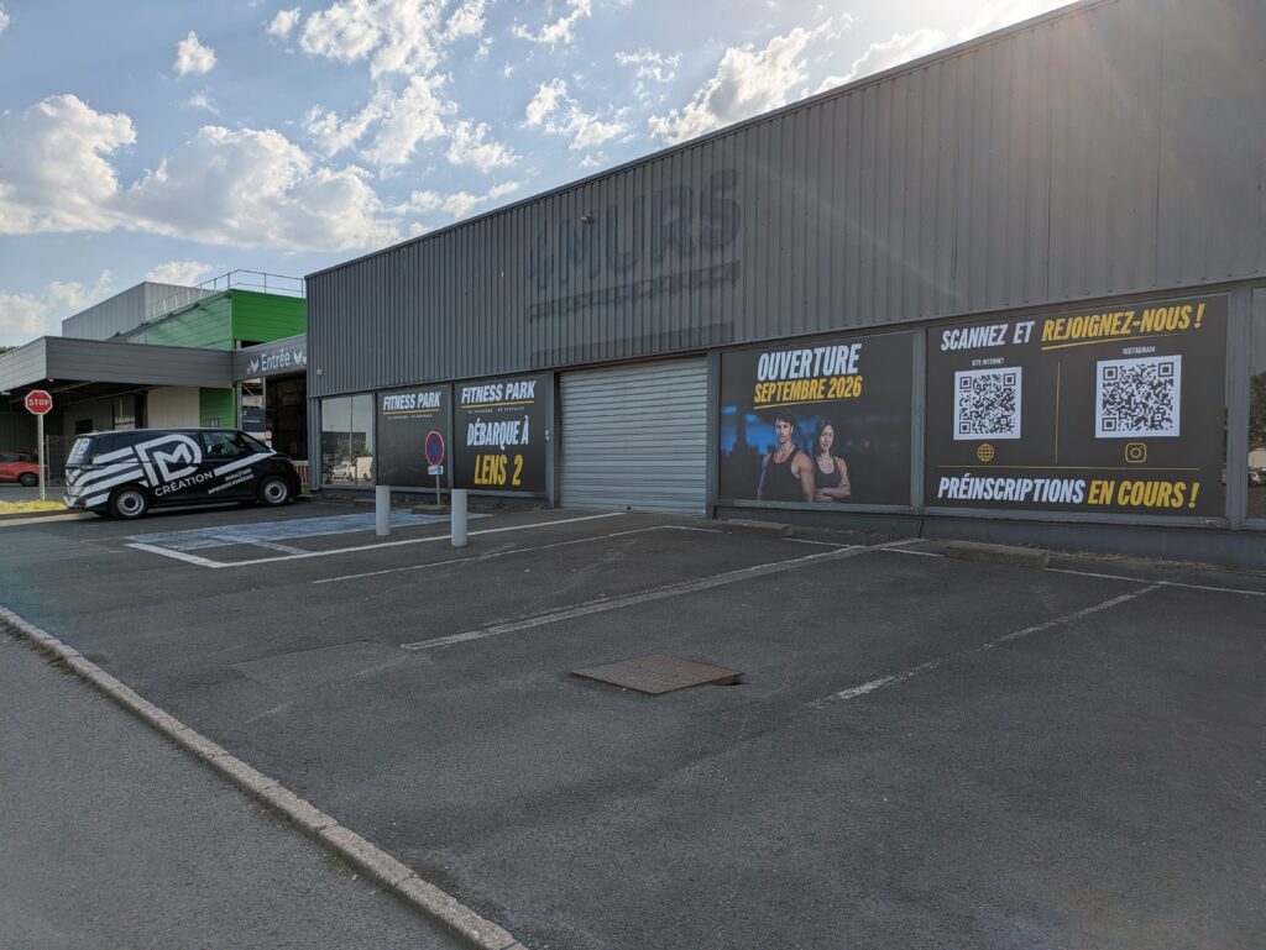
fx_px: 915
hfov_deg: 69.4
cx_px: 633
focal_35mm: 25
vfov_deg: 54.9
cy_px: 475
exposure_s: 1/5464
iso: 50
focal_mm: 5.43
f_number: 1.89
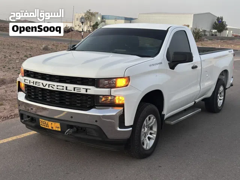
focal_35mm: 48
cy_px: 90
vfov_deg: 30.3
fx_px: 333
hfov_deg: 39.7
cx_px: 120
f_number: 1.78
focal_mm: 6.86
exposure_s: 1/40
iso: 400
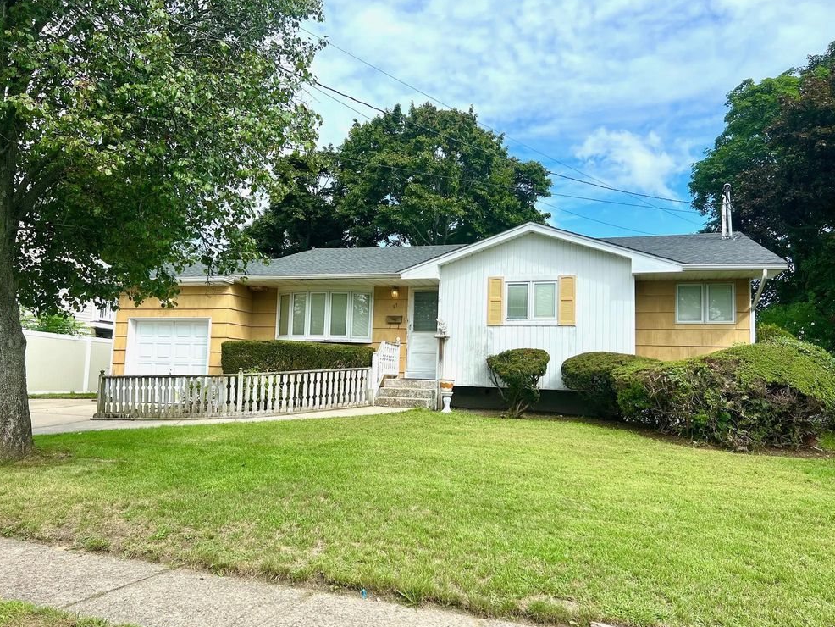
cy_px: 320
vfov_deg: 51.4
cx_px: 415
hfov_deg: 65.3
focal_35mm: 27
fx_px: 651
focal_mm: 5.7
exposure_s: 1/2457
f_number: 1.5
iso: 50
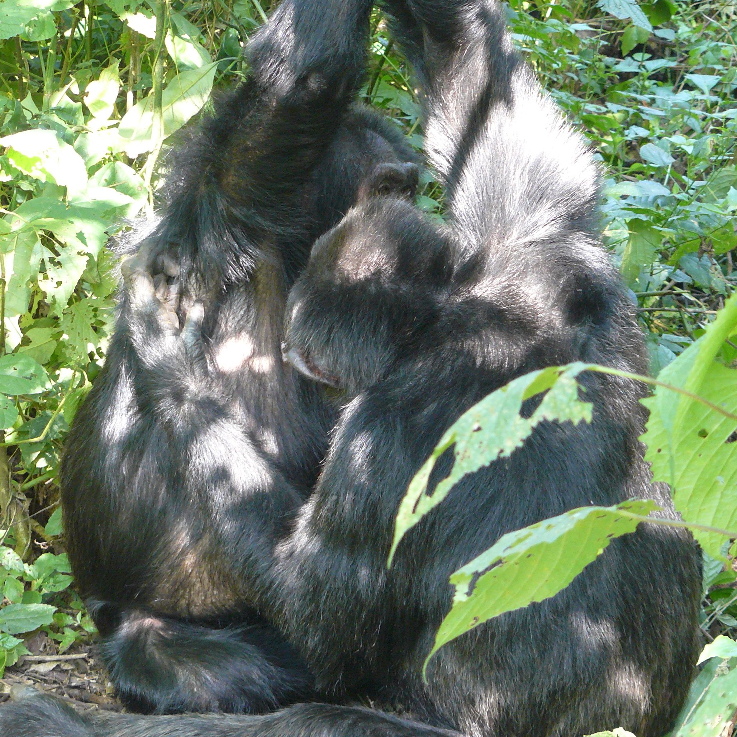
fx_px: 3372
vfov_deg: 12.5
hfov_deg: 12.5
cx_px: 404
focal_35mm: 140
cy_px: 346
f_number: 3.2
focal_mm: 17.7
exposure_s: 1/30
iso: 200
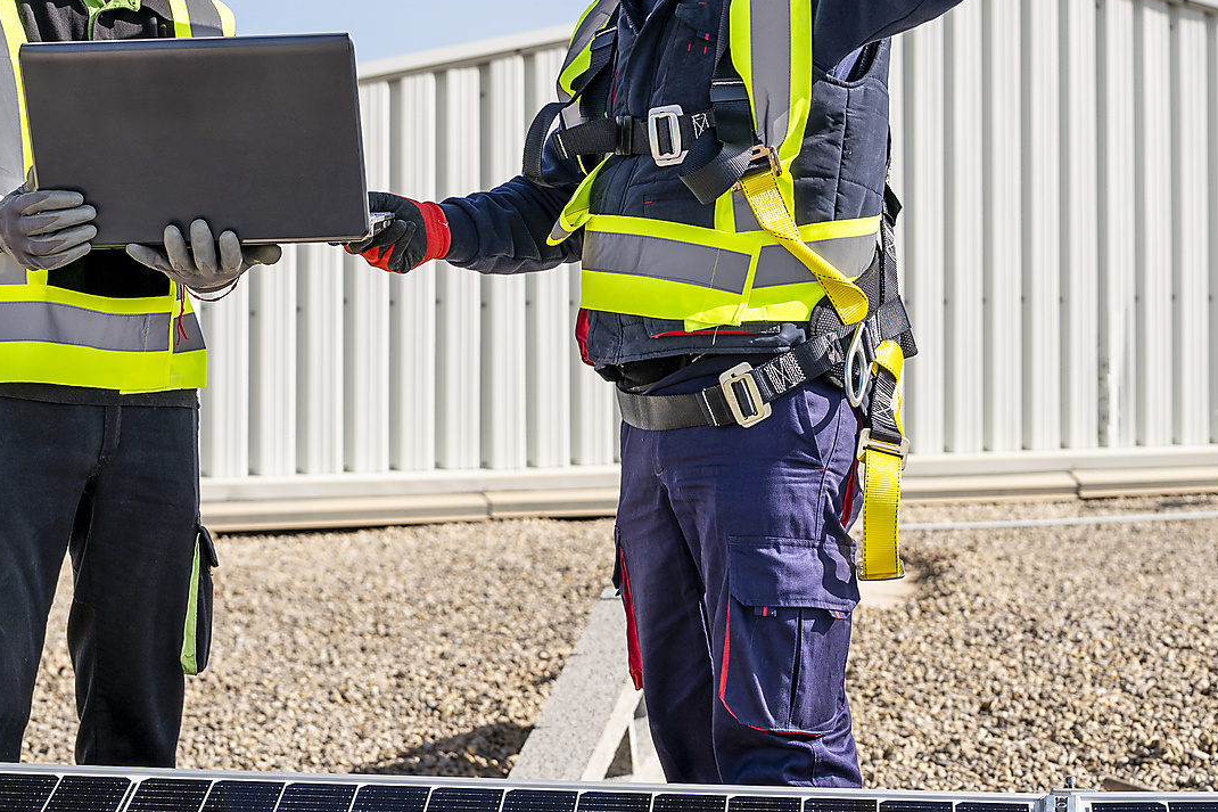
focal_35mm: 89
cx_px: 568
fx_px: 3010
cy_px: 268
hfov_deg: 22.9
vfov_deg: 15.3
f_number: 4
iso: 100
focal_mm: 50
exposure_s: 1/1250
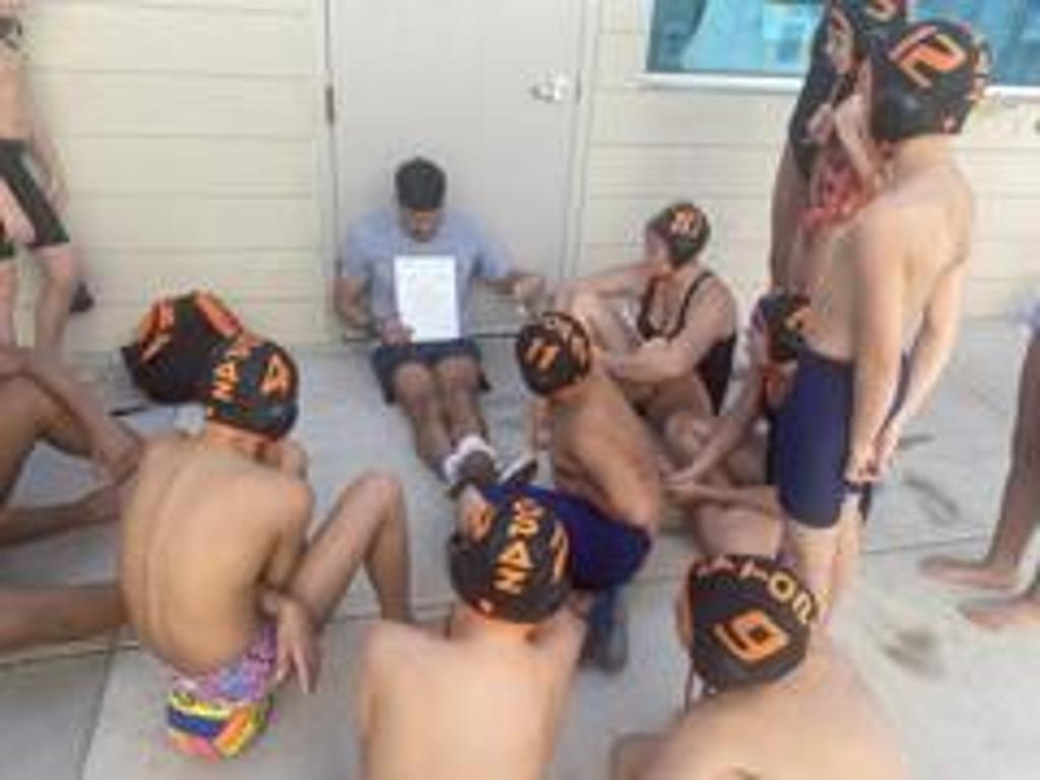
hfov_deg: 67.3
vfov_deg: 53.1
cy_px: 390
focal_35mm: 26
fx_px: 781
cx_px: 520
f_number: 1.8
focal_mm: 4.25
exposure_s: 1/560
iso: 32
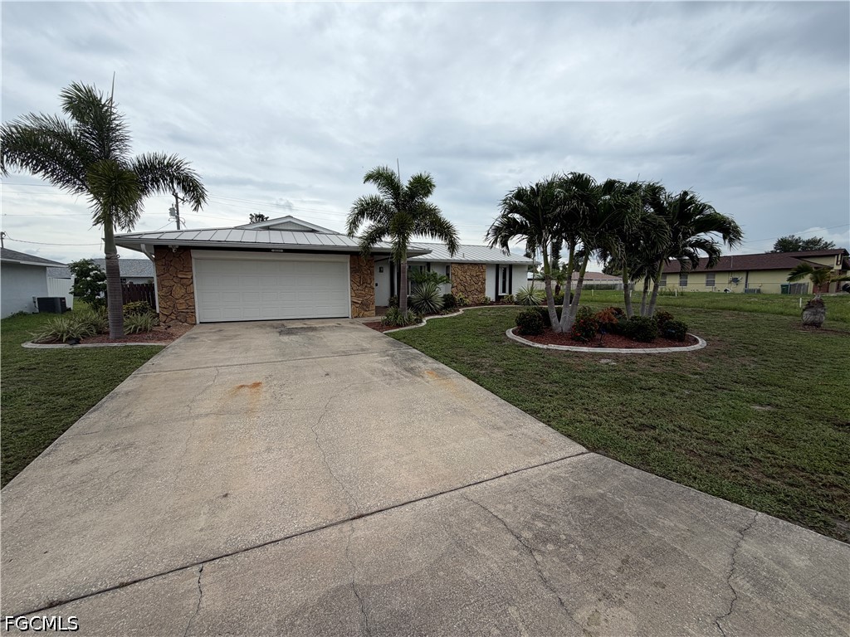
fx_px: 344
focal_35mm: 14
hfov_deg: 102.1
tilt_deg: -3.9
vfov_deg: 85.7
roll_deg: +2.4
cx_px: 425
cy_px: 318
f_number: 2.2
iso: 20
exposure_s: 1/876
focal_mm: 2.22
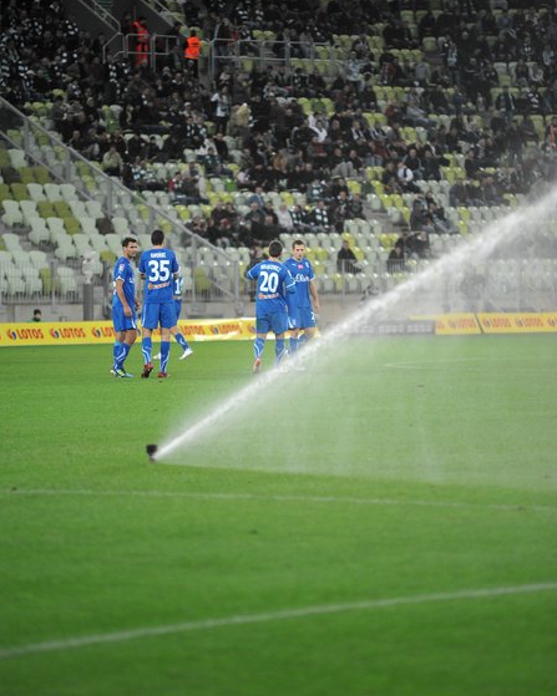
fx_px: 4679
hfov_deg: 6.8
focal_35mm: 227
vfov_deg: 8.5
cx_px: 279
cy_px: 288
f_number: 2.8
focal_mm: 200
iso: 1250
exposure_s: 1/1600
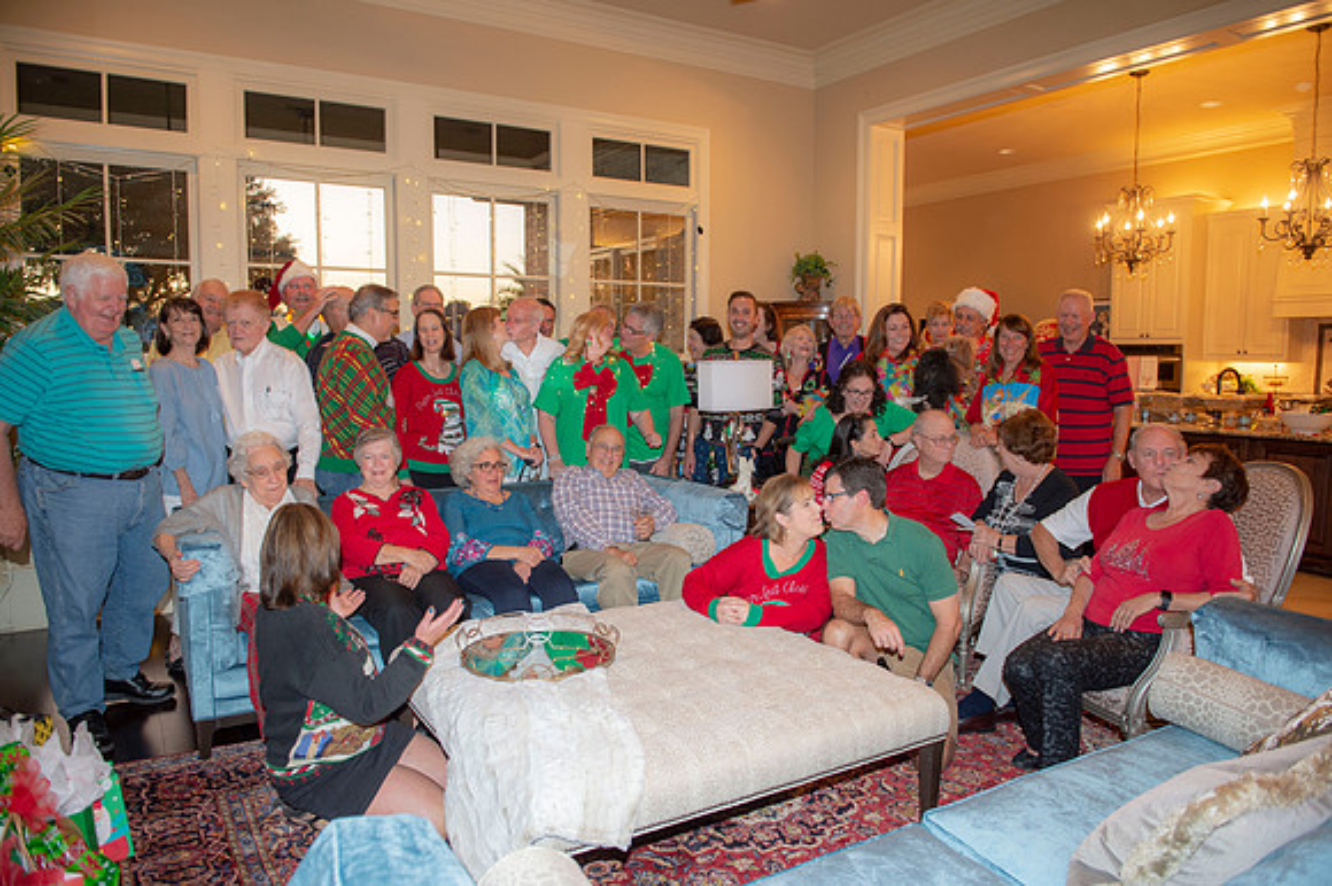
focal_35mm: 24
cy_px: 443
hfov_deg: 73.8
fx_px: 887
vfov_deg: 53.1
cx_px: 666
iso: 800
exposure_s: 1/60
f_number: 3.5
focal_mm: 24
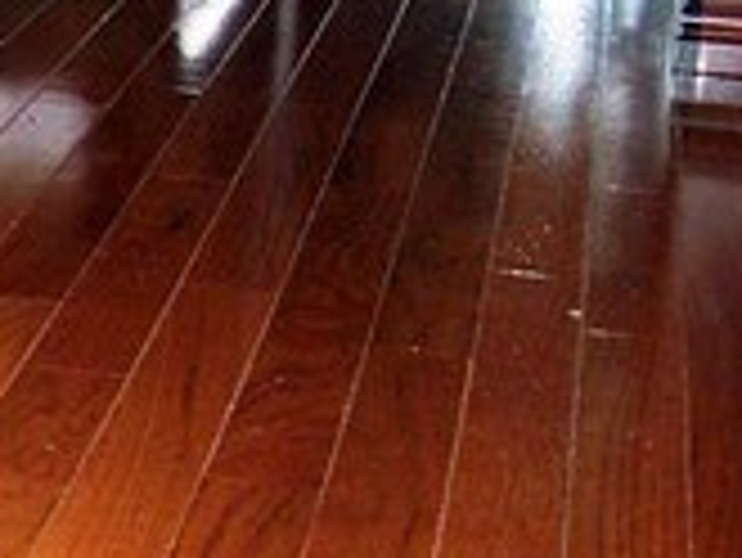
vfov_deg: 10.1
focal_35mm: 147
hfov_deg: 12.6
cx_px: -463
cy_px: 504
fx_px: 3153
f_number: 2.6
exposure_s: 1/60
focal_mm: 5.8
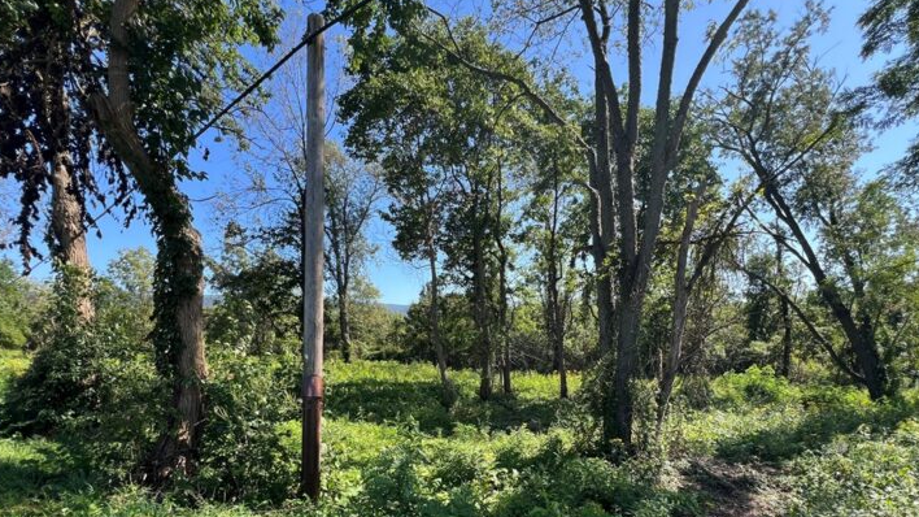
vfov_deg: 63.9
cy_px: 374
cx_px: 479
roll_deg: +0.3
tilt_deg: -4.7
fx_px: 390
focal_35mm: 16
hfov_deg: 99.3
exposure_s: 1/322
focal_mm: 1.57
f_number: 1.8
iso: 32
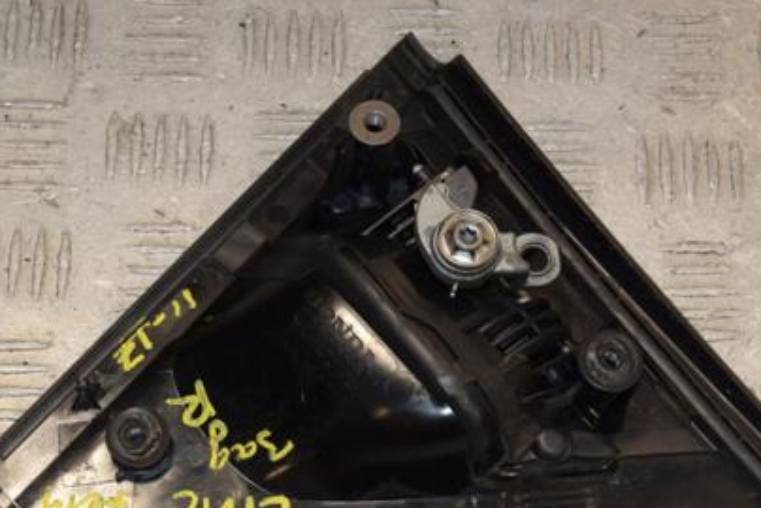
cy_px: 325
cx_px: 367
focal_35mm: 89
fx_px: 1883
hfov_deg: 22.9
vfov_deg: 15.4
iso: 800
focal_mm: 40
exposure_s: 1/200
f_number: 9
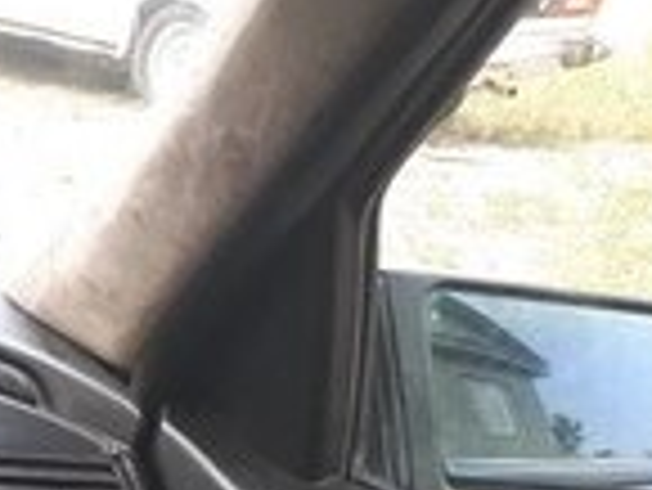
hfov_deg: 12.9
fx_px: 2319
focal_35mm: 123
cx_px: -818
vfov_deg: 11.9
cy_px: 555
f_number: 1.9
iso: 40
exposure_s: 1/33
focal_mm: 3.6
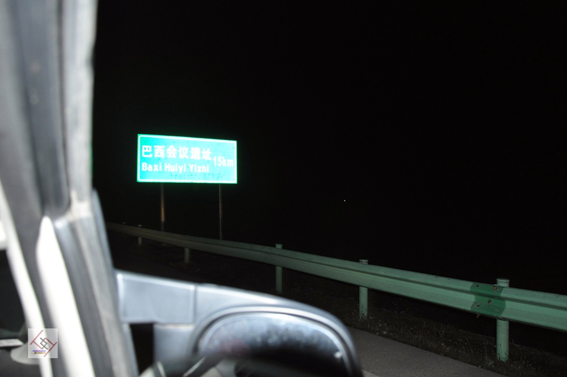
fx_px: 425
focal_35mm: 27
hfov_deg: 67.4
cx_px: 284
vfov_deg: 47.8
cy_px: 188
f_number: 3.5
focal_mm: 18
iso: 800
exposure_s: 1/60
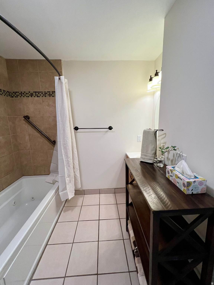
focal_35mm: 13
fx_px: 107
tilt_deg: -10.1
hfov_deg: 89.9
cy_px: 142
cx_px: 107
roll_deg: +1.2
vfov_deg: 106.2
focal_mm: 1.57
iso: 125
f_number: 1.8
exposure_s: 1/120
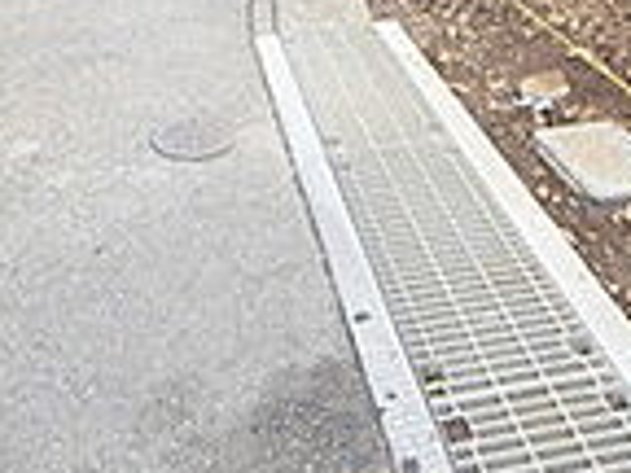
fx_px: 875
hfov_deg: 39.7
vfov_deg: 26.2
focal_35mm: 48
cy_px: -127
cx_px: 324
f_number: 7.1
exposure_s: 1/200
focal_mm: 8
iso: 400
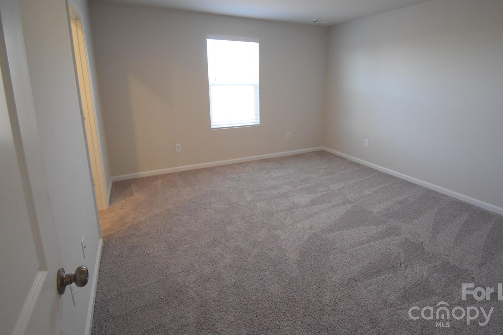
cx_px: 273
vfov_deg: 66.9
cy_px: 138
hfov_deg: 89.8
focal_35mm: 18
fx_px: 251
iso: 2000
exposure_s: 1/125
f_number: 4.5
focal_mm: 10
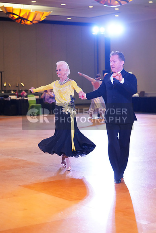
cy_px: 116
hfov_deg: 17.3
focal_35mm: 79
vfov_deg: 25.7
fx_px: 513
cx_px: 78
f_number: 2.8
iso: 5000
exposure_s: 1/400
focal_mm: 79
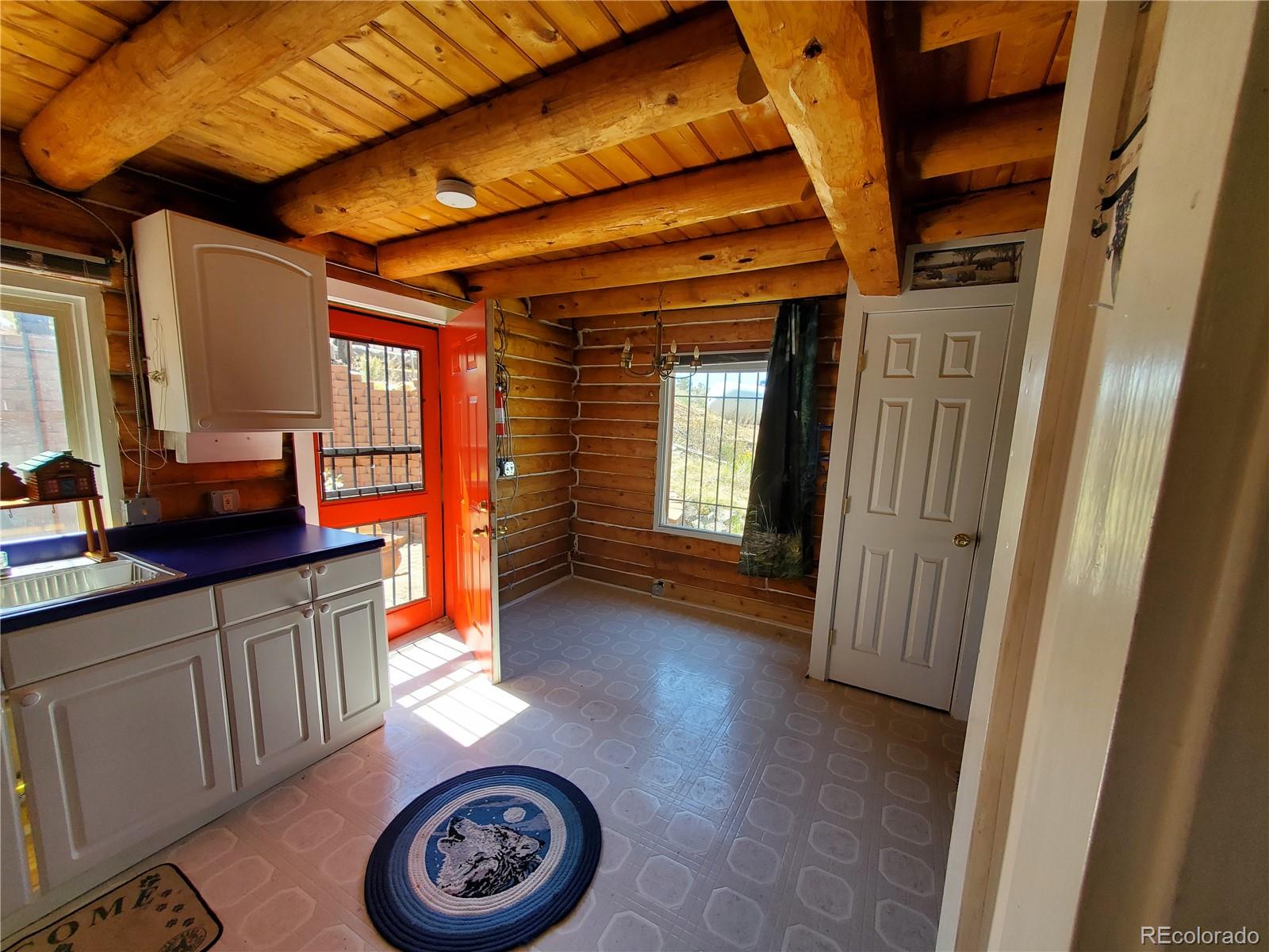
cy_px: 476
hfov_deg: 106.2
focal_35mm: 13
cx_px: 634
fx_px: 477
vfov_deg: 89.9
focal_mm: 1.8
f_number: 2.2
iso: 50
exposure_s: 1/59
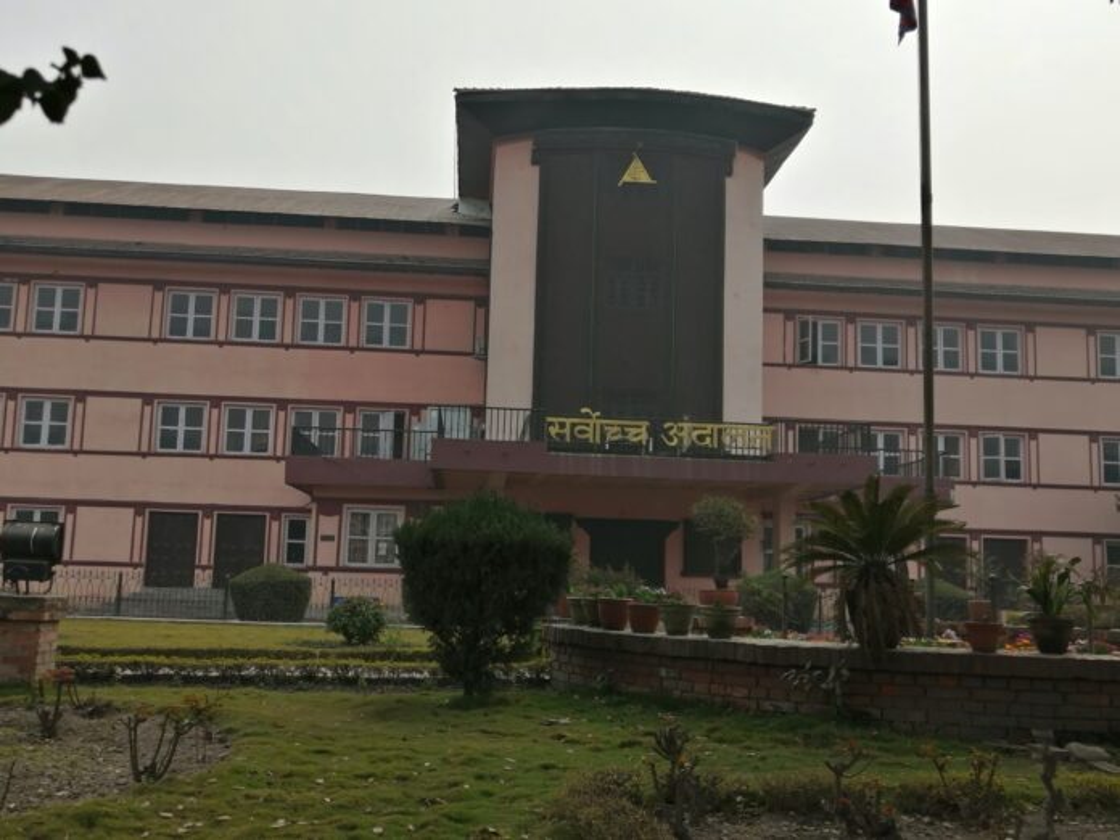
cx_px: 560
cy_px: 420
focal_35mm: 34
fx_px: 1100
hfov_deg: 54.0
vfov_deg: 41.8
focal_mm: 3.62
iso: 50
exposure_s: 1/789
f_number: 1.8
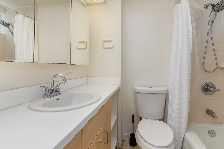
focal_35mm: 18
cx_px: 117
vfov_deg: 67.2
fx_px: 112
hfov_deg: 89.9
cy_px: 68
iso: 320
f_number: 8
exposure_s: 1/40
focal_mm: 10
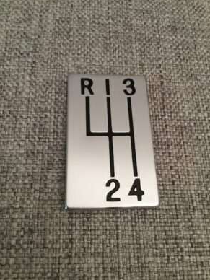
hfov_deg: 44.2
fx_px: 259
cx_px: 107
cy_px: 137
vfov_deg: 56.8
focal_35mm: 32
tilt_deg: -67.9
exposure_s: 1/30
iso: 80
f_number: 2.4
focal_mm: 3.3
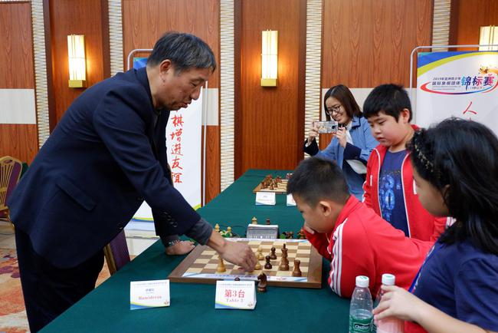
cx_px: 249
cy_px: 166
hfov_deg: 57.2
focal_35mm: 33
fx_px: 457
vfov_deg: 40.0
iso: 2500
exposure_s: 1/45
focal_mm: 22.2
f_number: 4
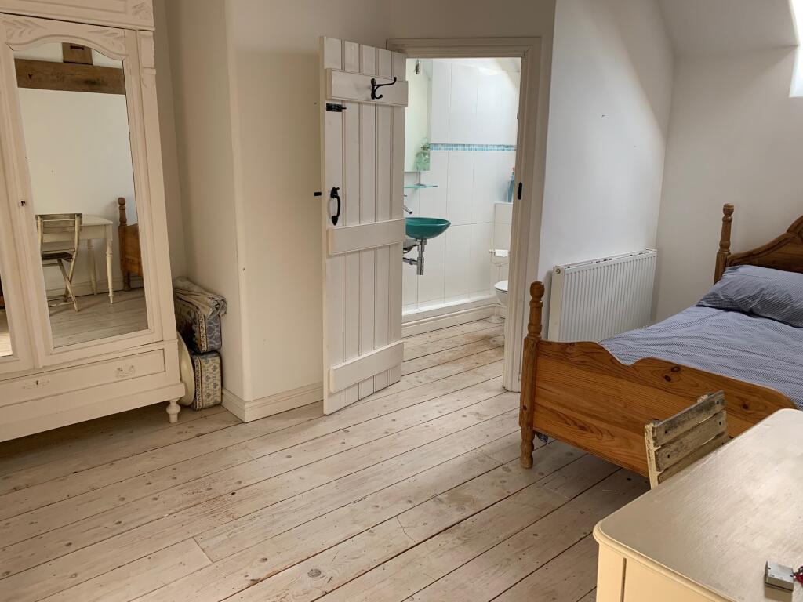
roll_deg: -0.2
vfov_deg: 53.1
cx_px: 402
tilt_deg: -12.2
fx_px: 603
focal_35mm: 26
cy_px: 301
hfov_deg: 67.3
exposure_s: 1/121
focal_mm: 4.25
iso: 64
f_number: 1.8
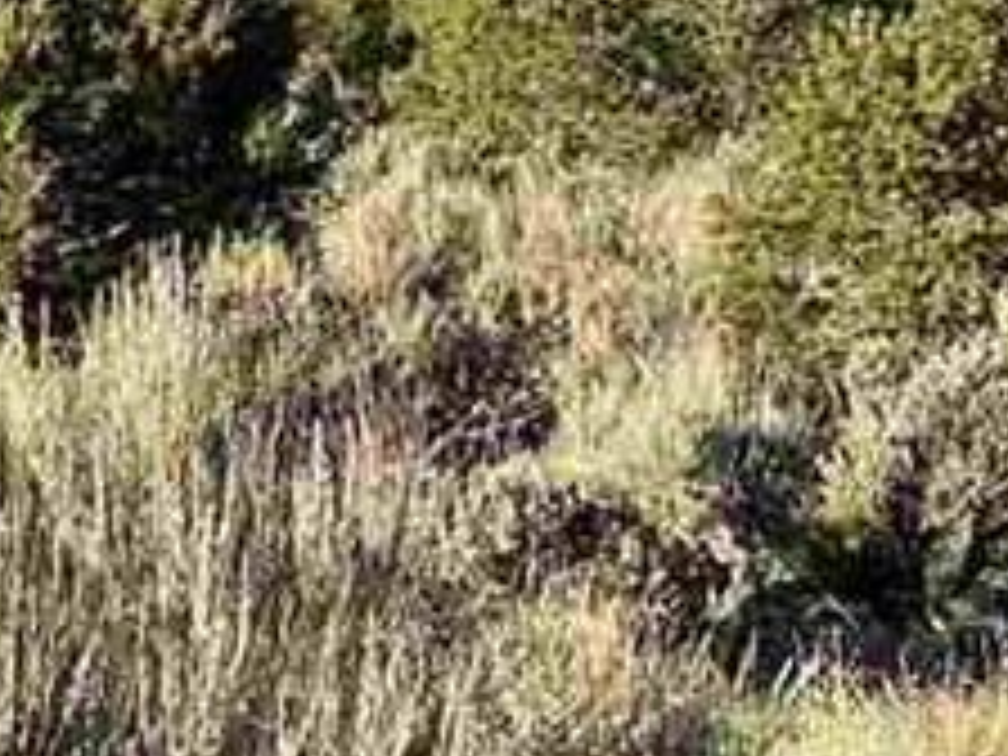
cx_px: 288
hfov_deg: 6.8
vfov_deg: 5.1
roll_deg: -0.6
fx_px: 8532
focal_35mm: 293
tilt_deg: -0.9
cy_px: -94
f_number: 2.2
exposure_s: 1/769
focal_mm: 7.5
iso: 20
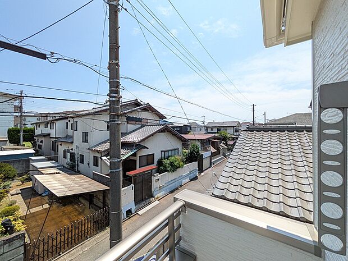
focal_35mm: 14
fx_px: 141
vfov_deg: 85.7
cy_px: 130
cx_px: 174
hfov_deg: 102.1
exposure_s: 1/2049
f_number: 2.2
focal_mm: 1.83
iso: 72
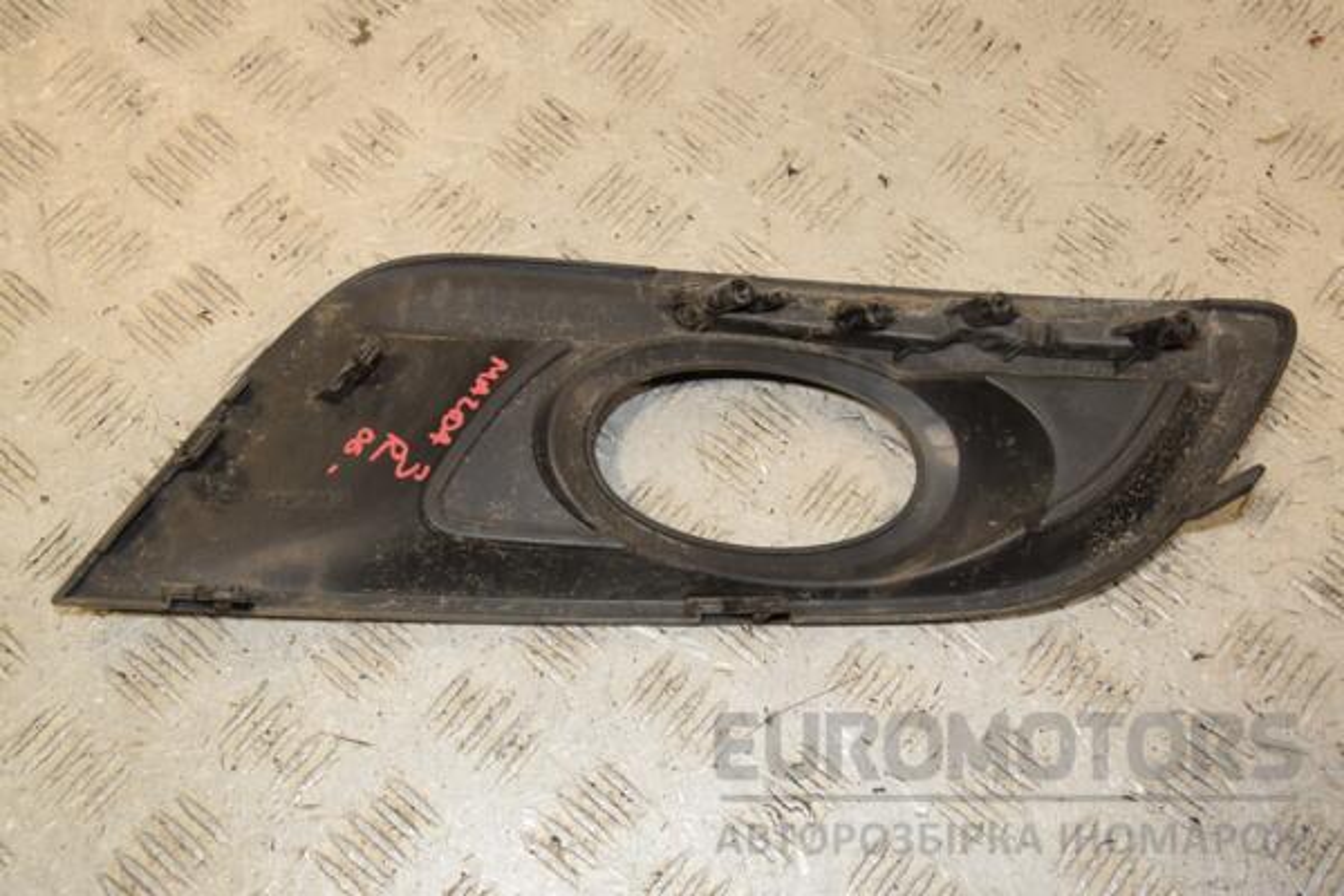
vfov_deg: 29.9
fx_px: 1680
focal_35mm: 45
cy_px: 448
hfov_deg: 43.6
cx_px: 672
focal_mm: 30
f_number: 10
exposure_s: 1/200
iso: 800
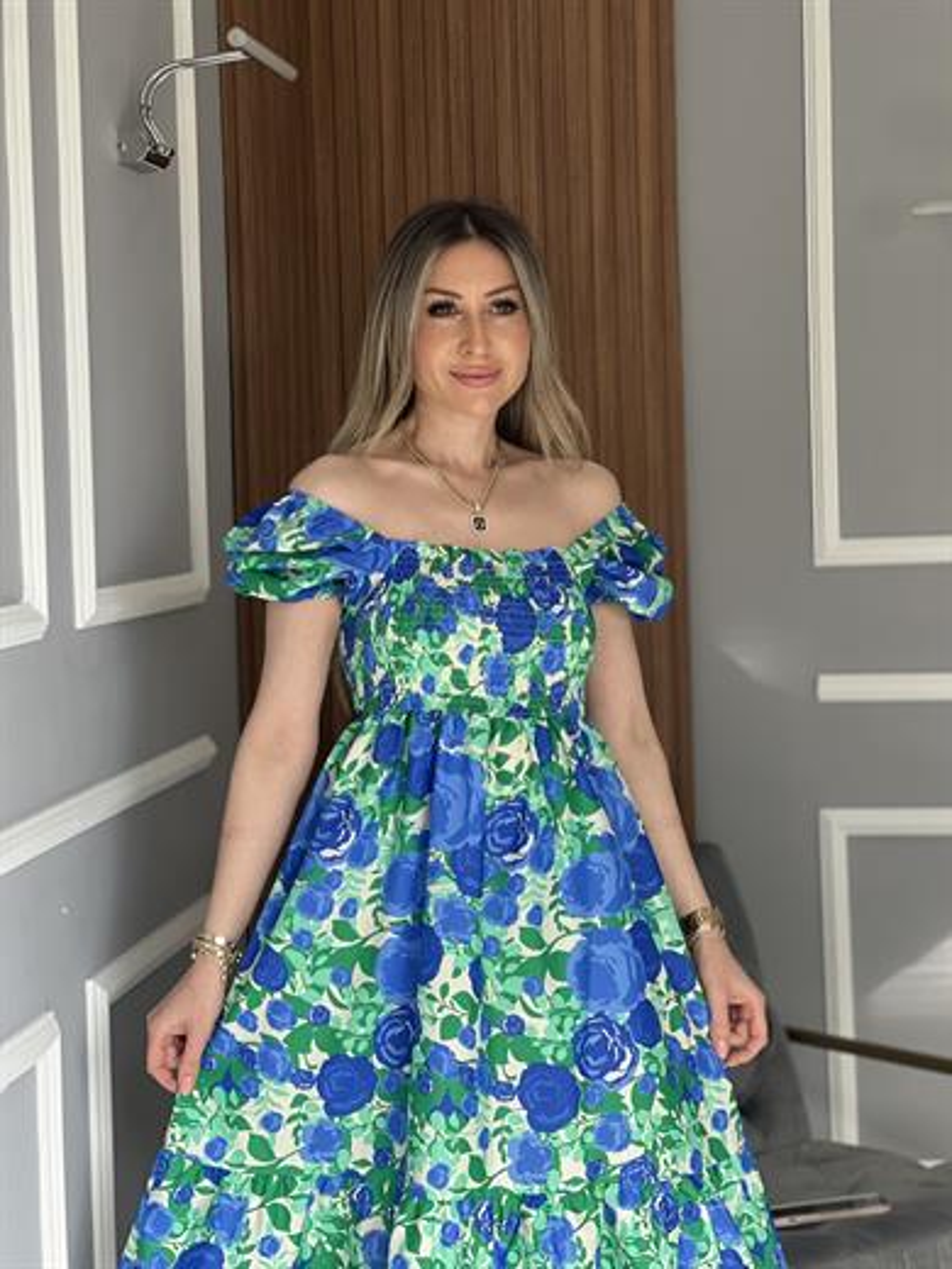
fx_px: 2824
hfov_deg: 19.1
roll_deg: +1.4
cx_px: 476
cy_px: 634
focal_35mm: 77
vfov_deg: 25.3
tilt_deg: -2.5
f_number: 2.8
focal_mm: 9
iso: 250
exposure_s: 1/69
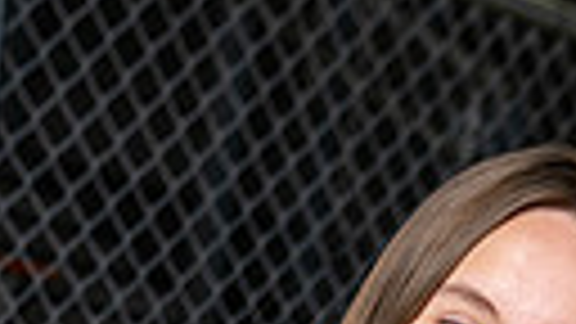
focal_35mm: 147
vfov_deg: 7.2
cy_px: 1004
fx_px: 2245
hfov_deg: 14.6
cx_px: 302
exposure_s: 1/250
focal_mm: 40
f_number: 4
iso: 125
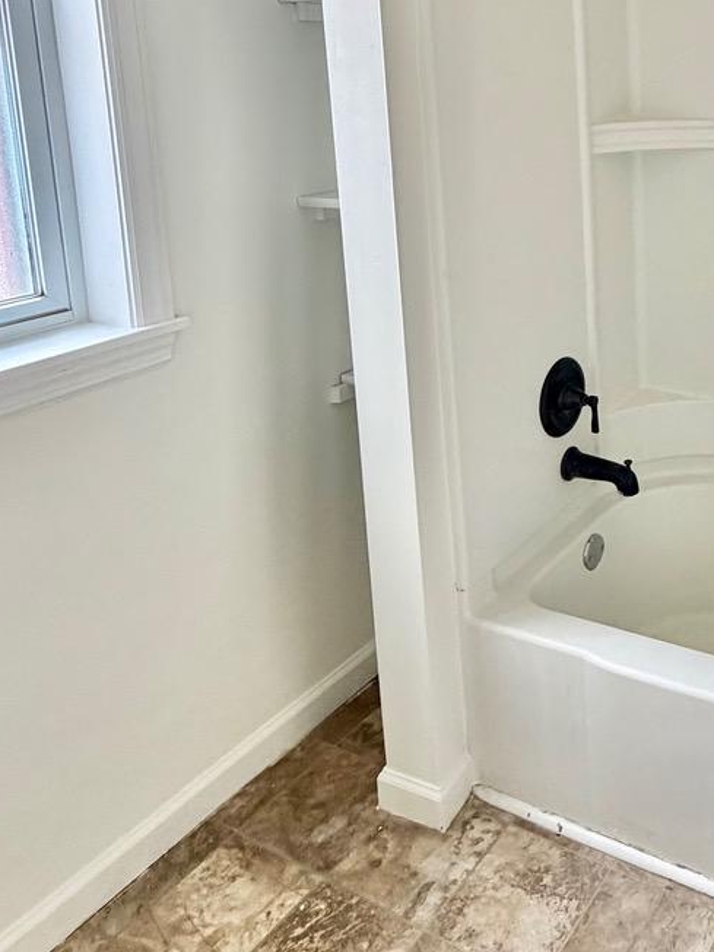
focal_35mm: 33
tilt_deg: -9.5
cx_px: 732
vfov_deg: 52.2
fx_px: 908
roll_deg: +1.1
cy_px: 206
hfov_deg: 37.8
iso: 320
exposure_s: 1/65
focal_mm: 2.22
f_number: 2.2
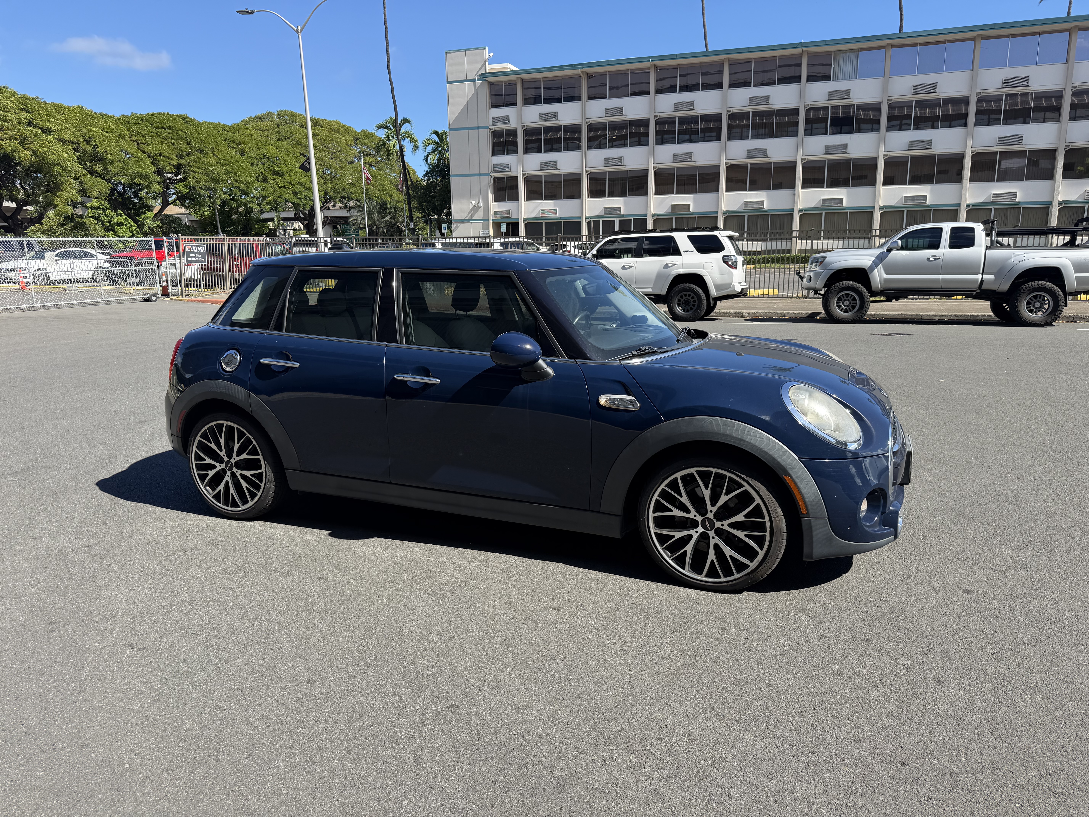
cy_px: 408
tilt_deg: -10.5
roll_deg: -0.1
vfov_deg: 56.8
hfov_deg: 71.6
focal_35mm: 24
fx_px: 755
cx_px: 544
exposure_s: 1/1949
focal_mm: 6.76
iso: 80
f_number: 1.78
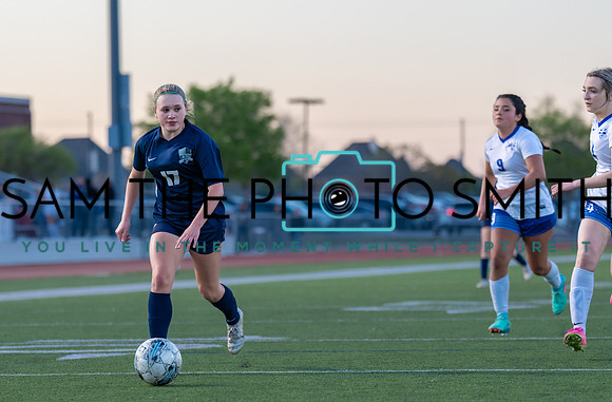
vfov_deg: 7.6
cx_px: 178
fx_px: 3007
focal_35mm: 178
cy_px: 217
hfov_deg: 11.6
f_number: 2.8
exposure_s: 1/1000
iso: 1000
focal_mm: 122
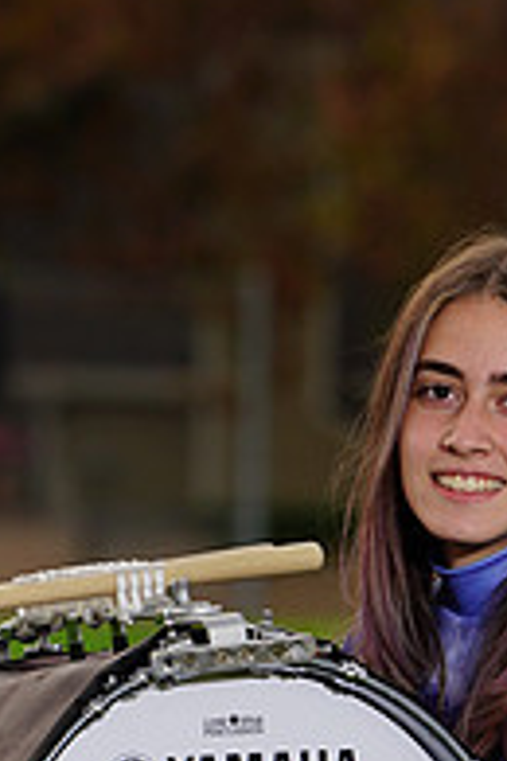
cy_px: 890
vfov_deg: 2.7
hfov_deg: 1.8
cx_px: 370
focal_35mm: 760
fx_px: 16054
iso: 160
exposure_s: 1/160
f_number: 8
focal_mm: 256
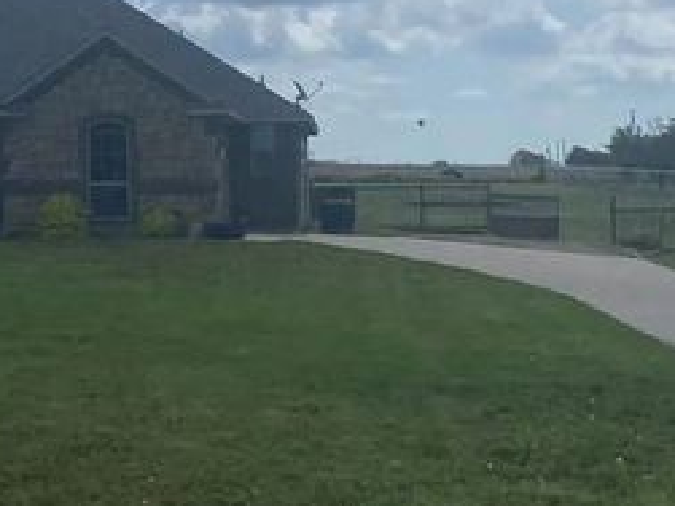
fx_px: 2066
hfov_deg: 18.0
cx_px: -30
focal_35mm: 106
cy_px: 30
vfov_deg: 13.8
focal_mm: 4.25
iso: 32
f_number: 1.8
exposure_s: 1/7692
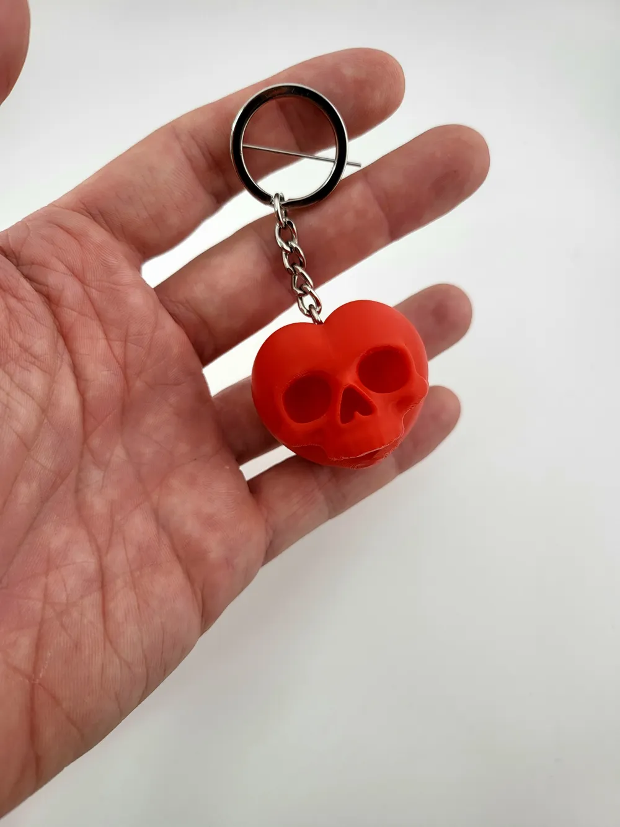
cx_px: 310
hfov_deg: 56.8
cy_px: 414
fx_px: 573
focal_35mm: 24
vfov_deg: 71.6
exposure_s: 1/101
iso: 50
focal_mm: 5
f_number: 1.8
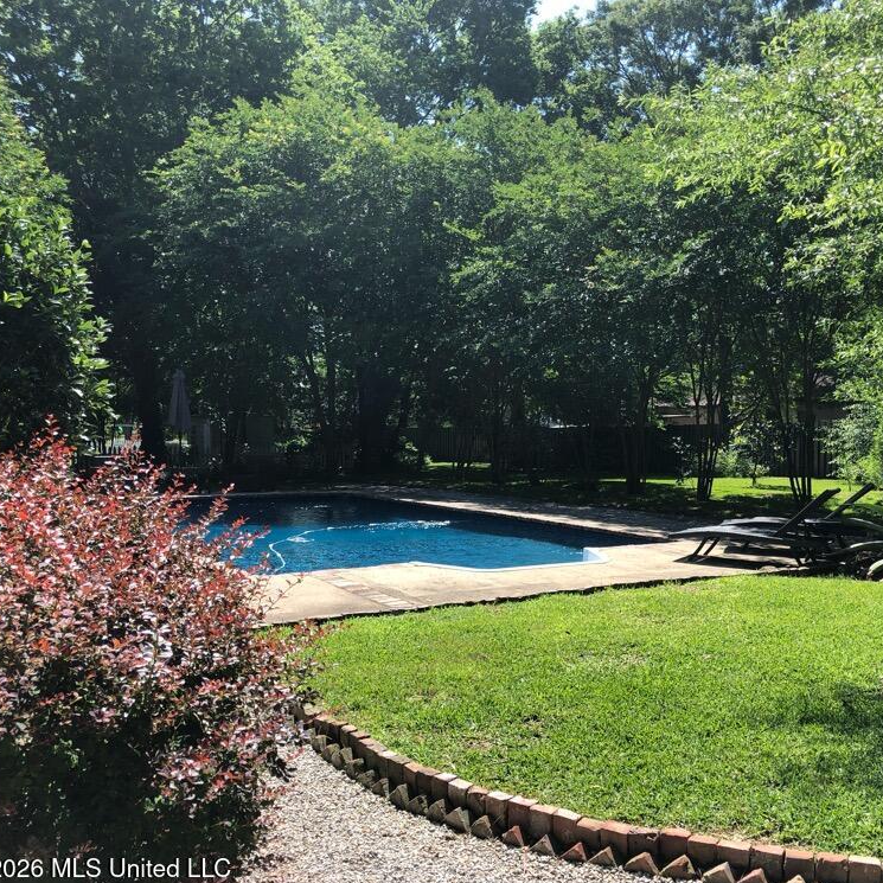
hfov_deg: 47.8
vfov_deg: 48.4
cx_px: 570
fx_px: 981
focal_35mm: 34
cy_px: 454
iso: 20
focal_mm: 4
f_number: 1.8
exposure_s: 1/838
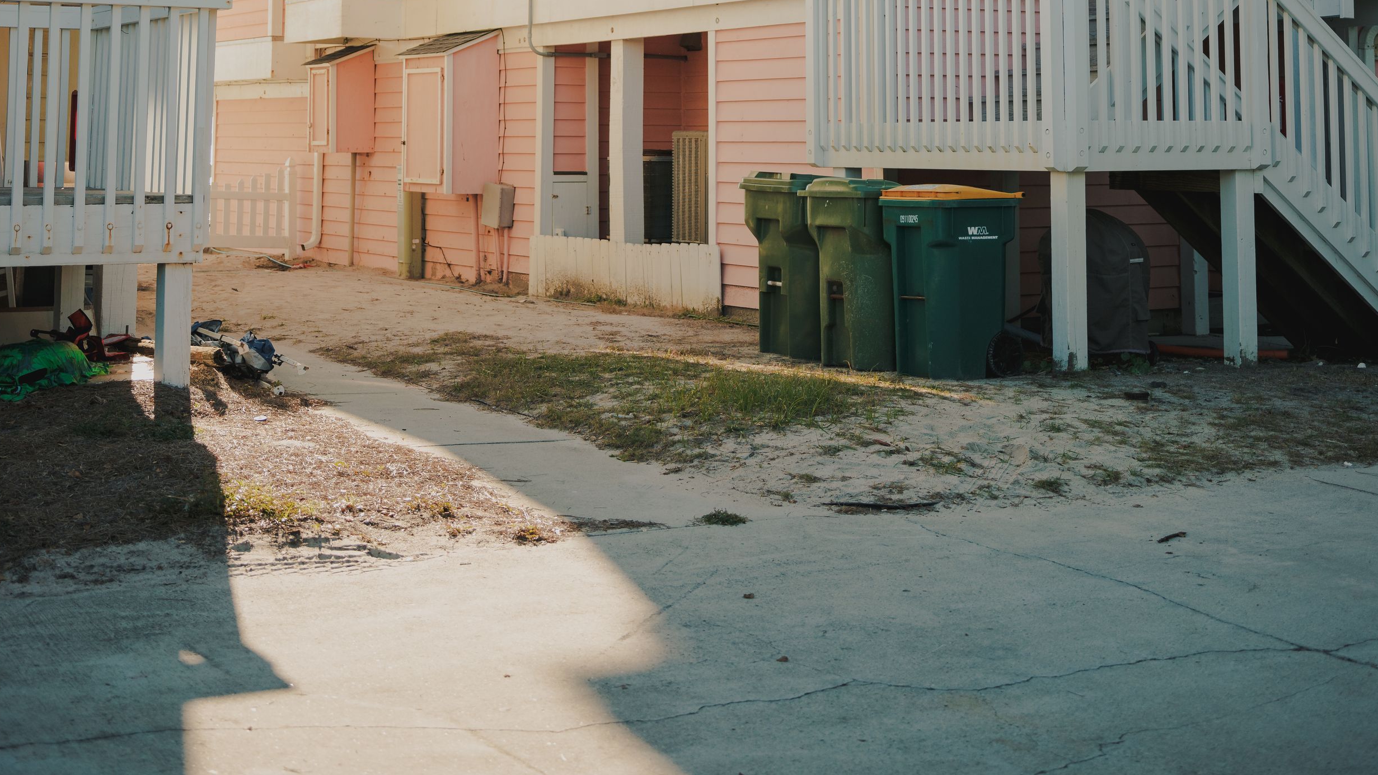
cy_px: -109
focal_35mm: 59
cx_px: 683
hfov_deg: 35.4
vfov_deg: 19.4
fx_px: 2156
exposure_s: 1/1250
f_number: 3.5
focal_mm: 50
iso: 400
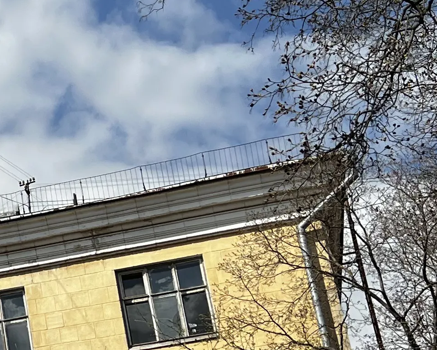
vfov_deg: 14.4
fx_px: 1384
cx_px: -251
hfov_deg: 16.2
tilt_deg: +23.4
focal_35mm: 107
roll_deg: +2.6
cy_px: 253
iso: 50
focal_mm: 5.7
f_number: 1.5
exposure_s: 1/6579
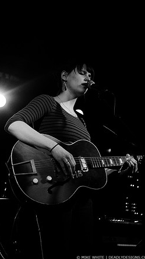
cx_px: 65
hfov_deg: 17.2
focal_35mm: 70
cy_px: 129
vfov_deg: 30.2
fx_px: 480
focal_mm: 44
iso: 2000
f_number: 2.8
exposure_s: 1/60
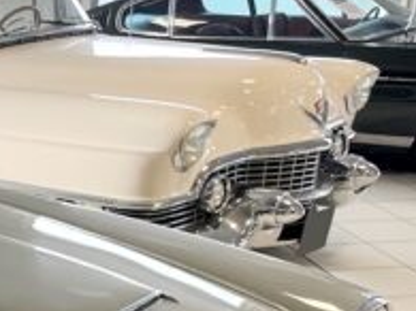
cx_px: -164
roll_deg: +3.7
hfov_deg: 21.4
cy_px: 351
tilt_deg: -22.2
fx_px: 961
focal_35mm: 80
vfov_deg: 17.7
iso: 80
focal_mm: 4.2
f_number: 1.6
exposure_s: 1/100
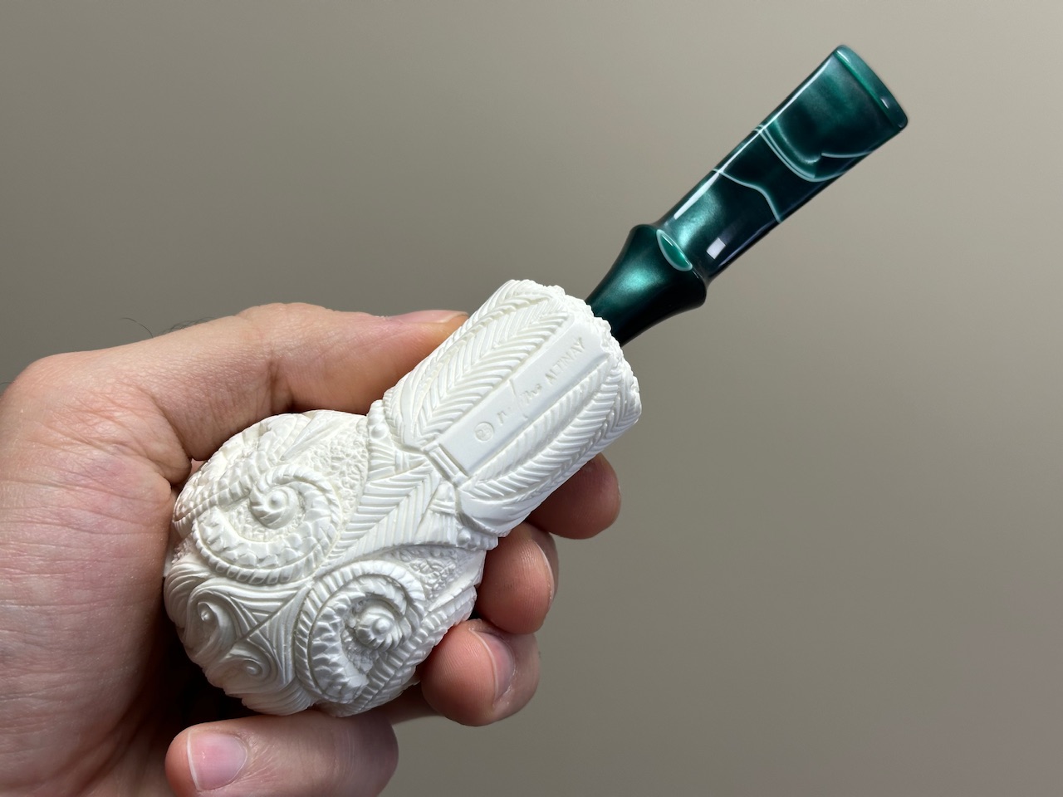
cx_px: 532
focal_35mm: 48
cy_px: 398
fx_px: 1474
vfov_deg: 30.3
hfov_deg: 39.7
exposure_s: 1/121
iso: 64
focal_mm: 6.86
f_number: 1.78
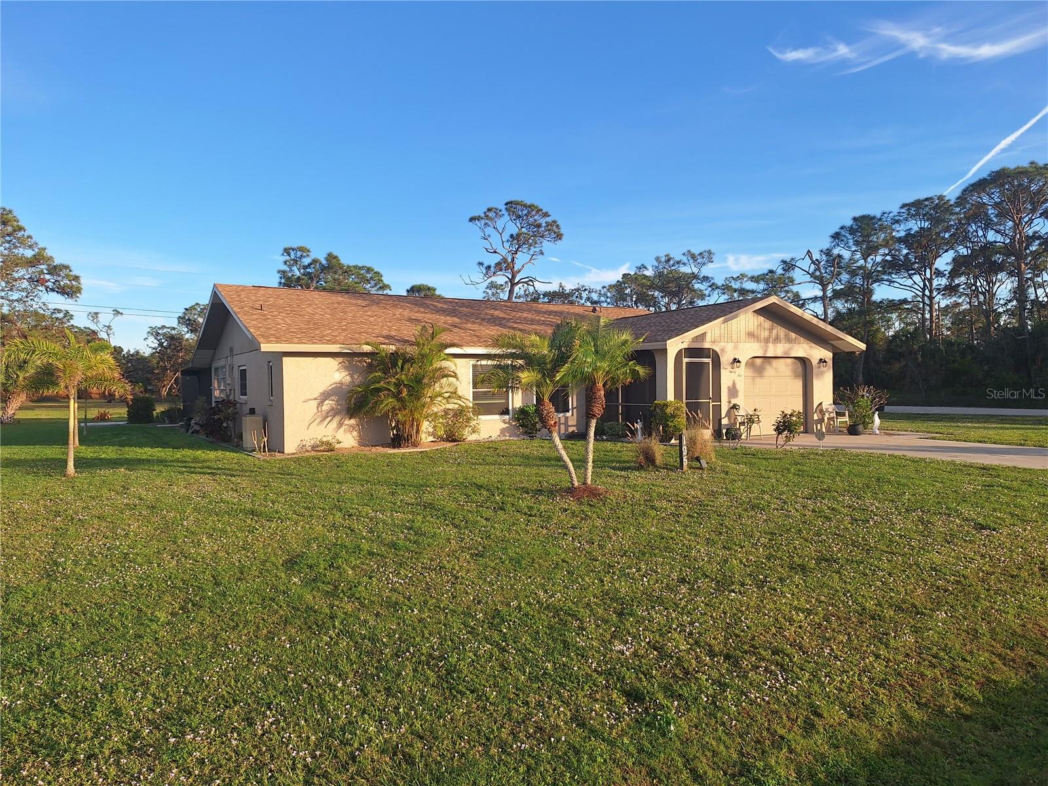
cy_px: 393
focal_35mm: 23
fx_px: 696
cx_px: 524
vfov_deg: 58.9
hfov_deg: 73.9
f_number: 1.8
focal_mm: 5.54
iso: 40
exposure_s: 1/1149
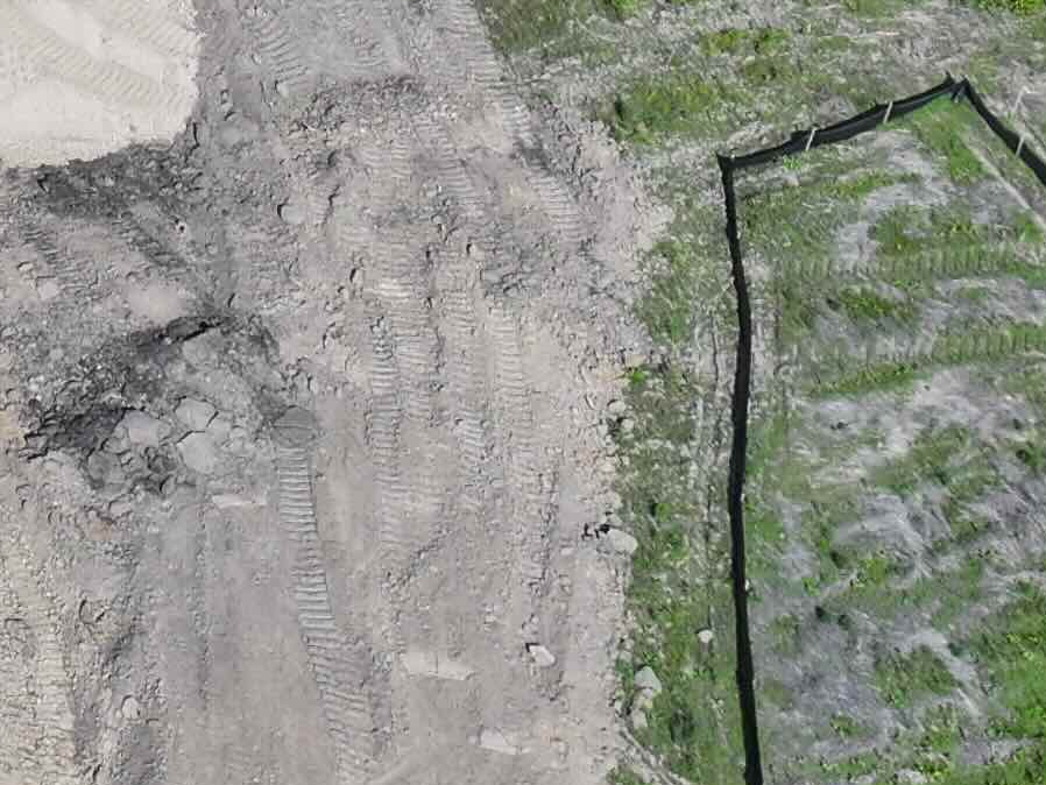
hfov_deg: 13.1
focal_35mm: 141
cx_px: -634
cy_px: -901
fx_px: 4262
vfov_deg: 9.6
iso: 100
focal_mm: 12.29
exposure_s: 1/1600
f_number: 2.8
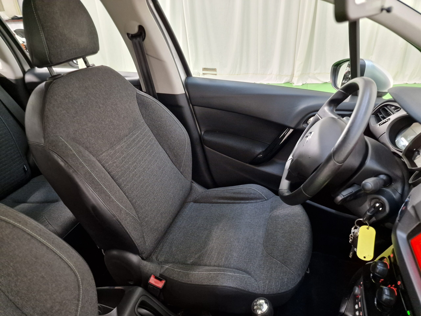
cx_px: 210
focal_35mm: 23
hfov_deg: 73.9
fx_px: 280
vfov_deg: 58.9
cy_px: 158
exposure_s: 1/33
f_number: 1.8
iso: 500
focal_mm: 6.4
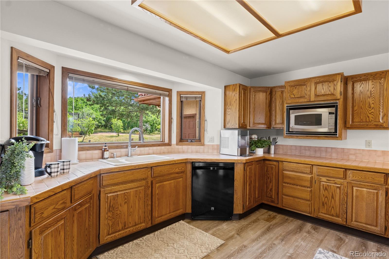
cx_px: 194
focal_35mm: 18
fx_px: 194
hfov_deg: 90.0
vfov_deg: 67.4
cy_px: 130
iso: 400
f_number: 8
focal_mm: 12
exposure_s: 1/10
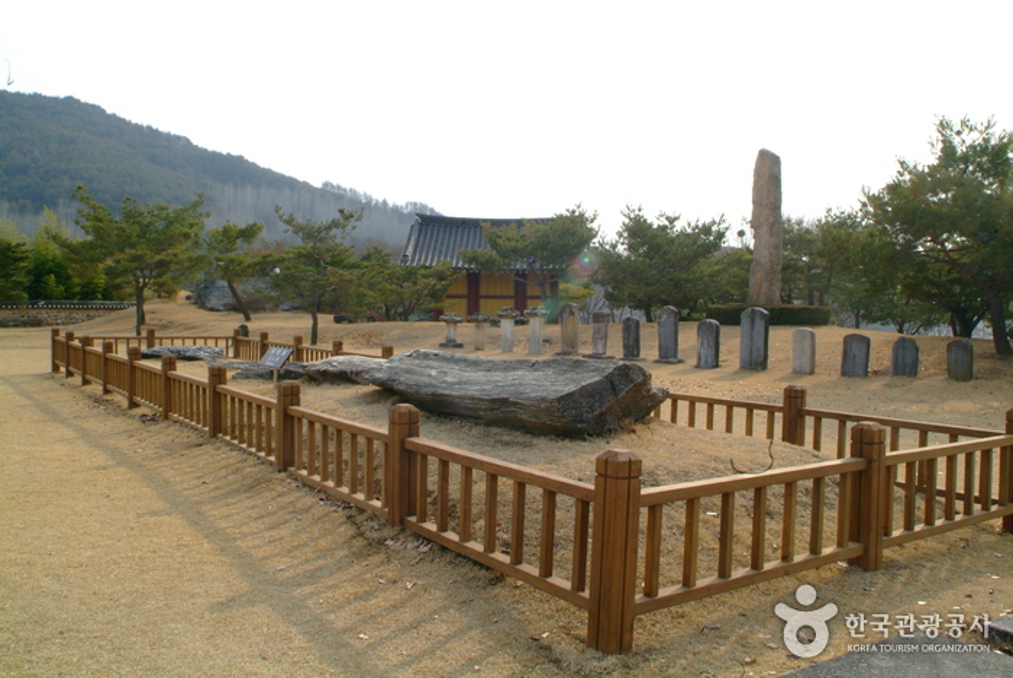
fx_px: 845
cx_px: 506
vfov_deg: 43.7
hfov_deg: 61.9
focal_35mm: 30
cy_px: 339
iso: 400
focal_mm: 20
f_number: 22
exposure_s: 1/60
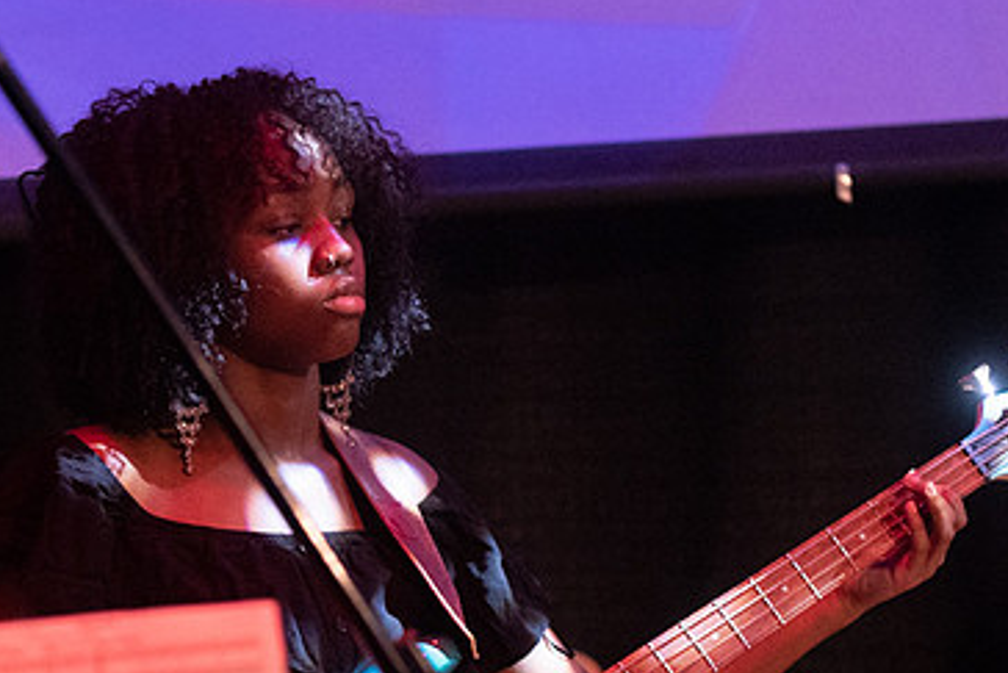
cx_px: 382
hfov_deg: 7.2
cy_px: 367
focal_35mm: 287
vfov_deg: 4.8
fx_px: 8039
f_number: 2.8
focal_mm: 120
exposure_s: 1/200
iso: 6400
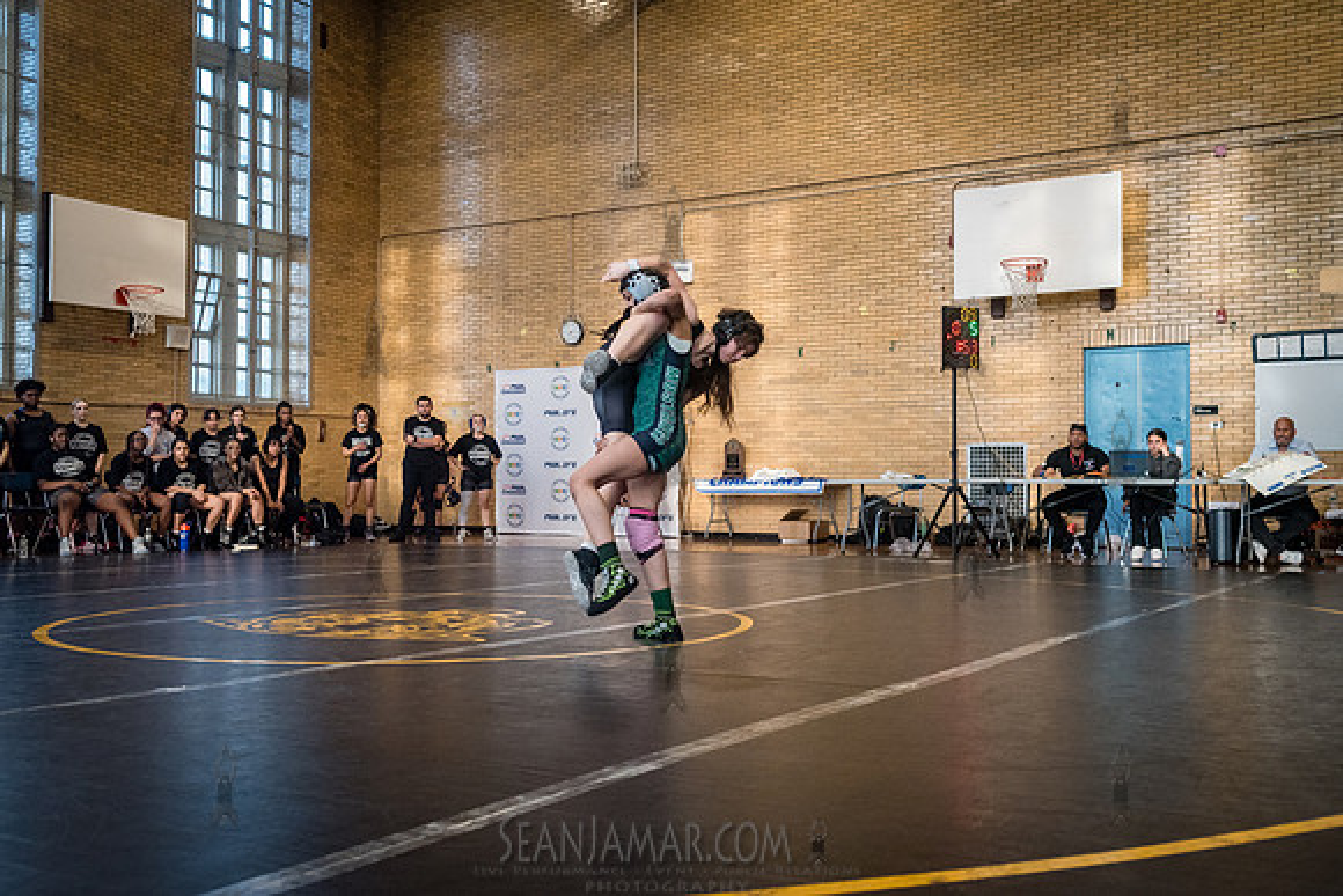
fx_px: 1360
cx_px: 672
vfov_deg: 36.5
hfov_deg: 52.6
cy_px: 448
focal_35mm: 36
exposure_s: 1/400
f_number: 4
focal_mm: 35
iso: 2500
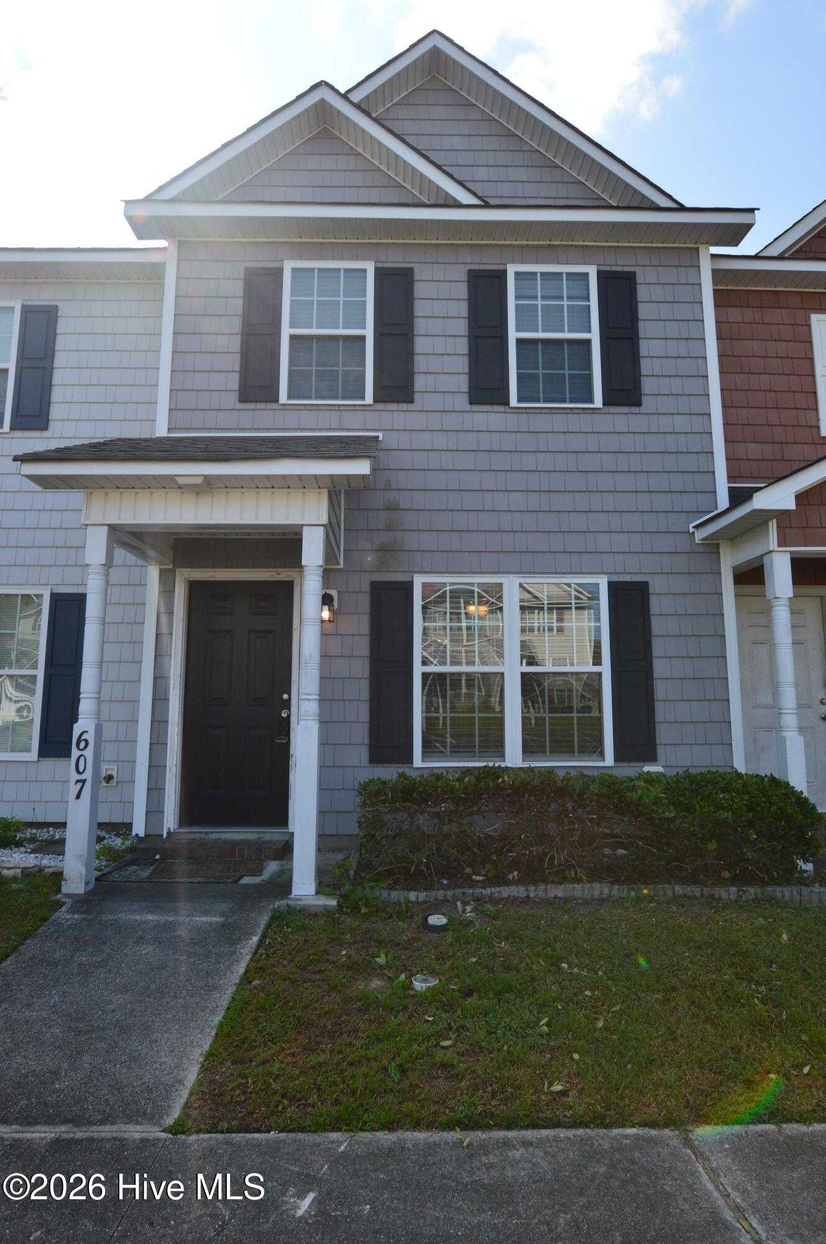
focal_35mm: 20
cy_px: 622
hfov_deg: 63.1
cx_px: 413
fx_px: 673
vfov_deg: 85.5
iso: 400
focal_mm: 13
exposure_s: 1/250
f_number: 10
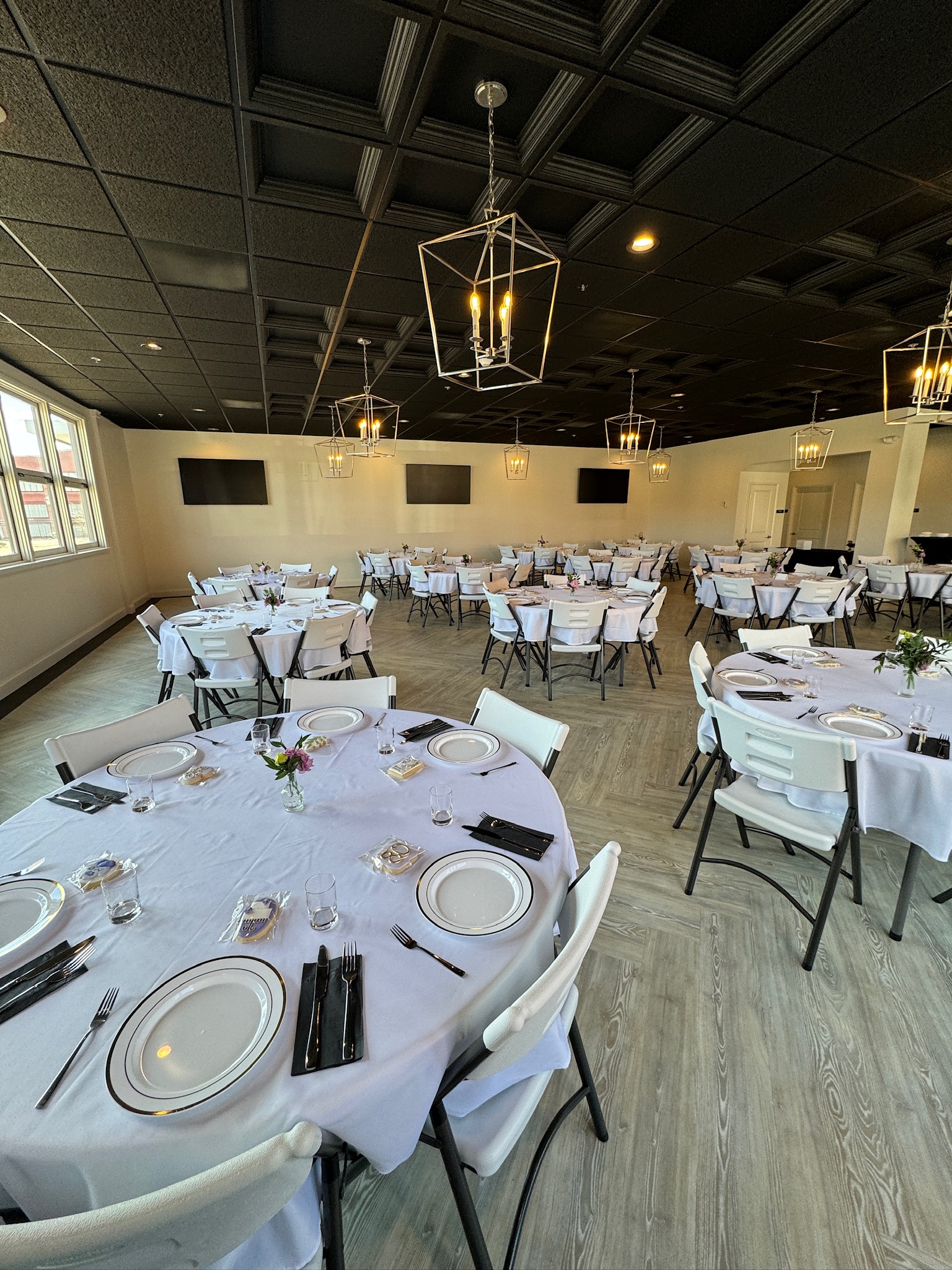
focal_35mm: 14
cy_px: 635
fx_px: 513
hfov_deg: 85.7
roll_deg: +0.5
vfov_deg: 102.1
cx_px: 476
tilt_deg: -13.6
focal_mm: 2.22
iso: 80
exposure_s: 1/120
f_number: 2.2
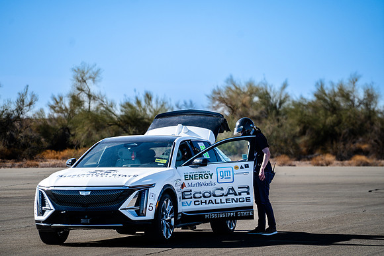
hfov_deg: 10.0
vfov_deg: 6.7
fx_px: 2194
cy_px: 124
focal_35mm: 206
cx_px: 187
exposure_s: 1/1250
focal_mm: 200
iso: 160
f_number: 4.5
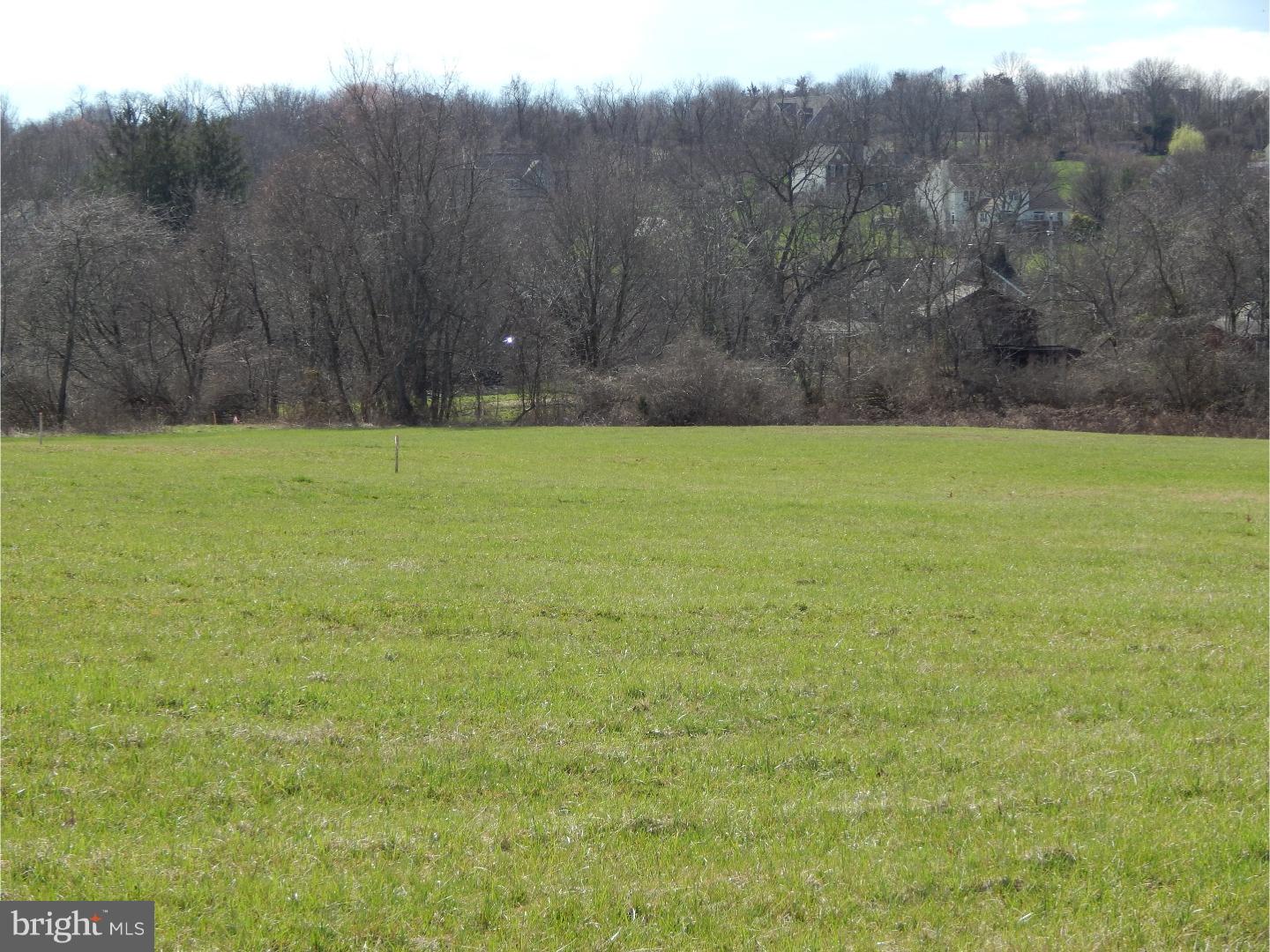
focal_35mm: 115
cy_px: 476
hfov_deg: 17.1
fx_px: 4219
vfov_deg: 12.9
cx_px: 635
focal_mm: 20.5
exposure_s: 1/500
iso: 125
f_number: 4.6
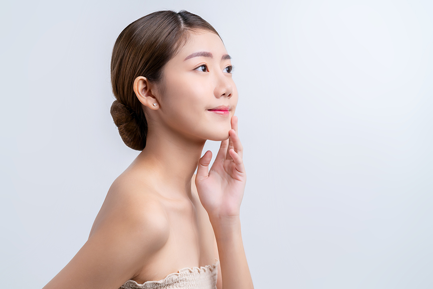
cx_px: 216
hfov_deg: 23.9
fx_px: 1022
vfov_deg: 16.1
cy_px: 144
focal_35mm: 85
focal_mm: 85
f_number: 5
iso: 640
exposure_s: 1/500
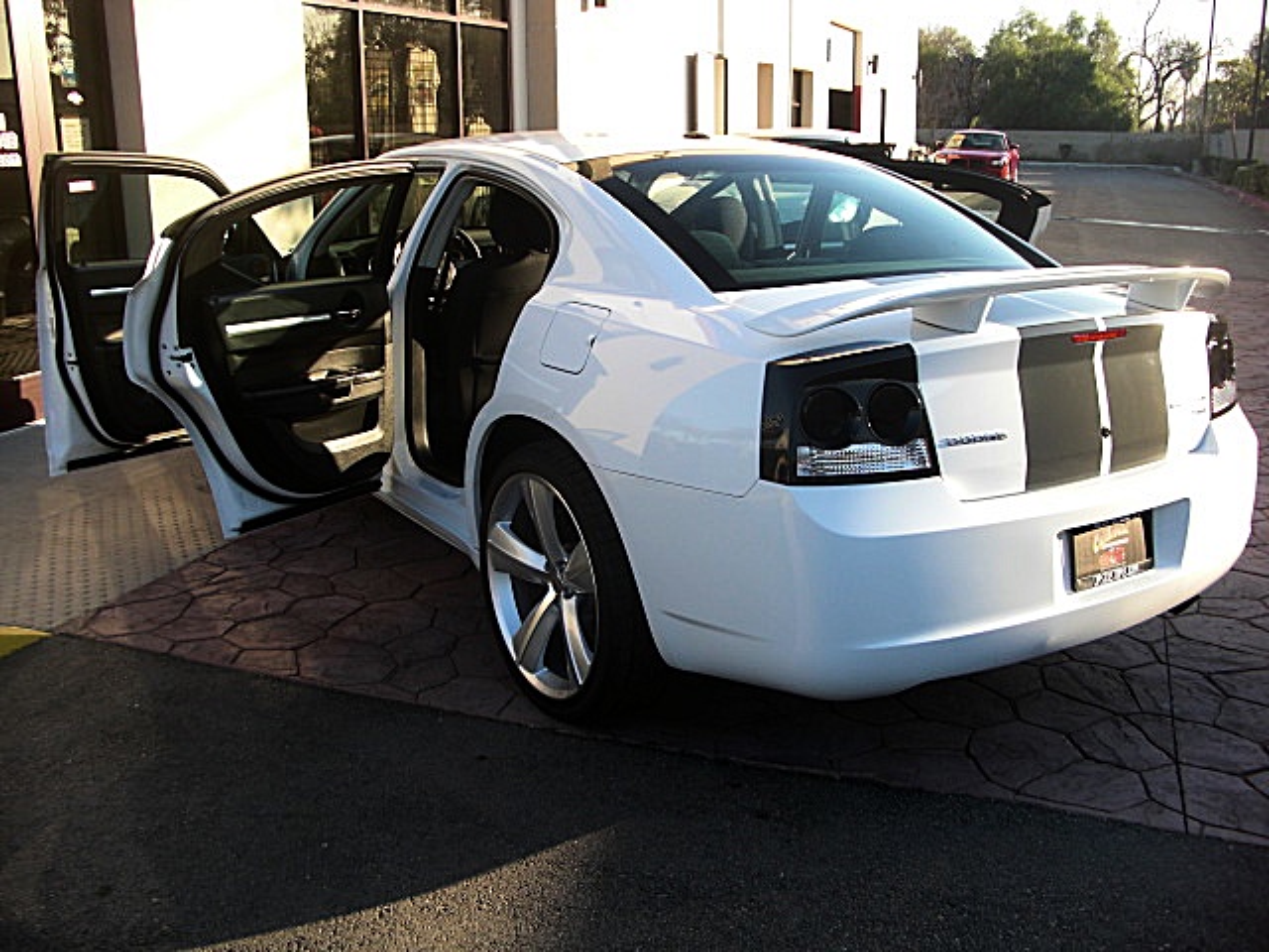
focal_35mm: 36
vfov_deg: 39.7
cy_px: 476
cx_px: 634
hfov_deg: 51.4
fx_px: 1320
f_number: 2.8
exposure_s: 1/250
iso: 50
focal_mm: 6.3
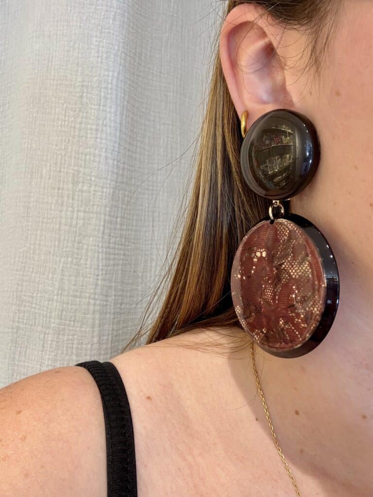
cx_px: 186
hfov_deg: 46.8
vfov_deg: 60.0
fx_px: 431
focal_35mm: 30
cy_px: 248
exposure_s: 1/50
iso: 64
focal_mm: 2.69
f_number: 1.9
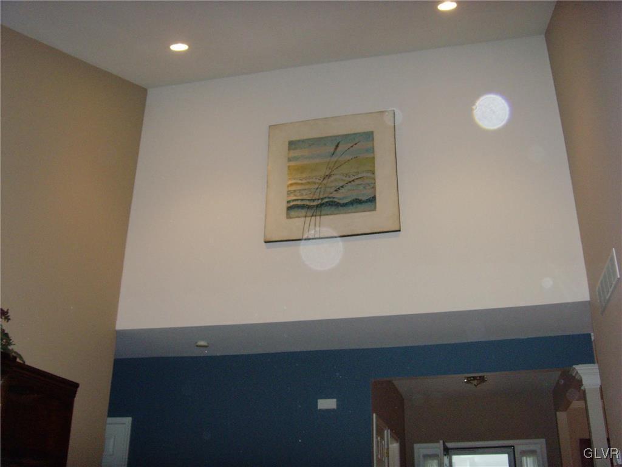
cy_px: 234
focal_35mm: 39
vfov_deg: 36.8
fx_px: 701
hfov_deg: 47.9
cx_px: 311
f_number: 3.5
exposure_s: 1/45
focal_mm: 6.6
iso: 240
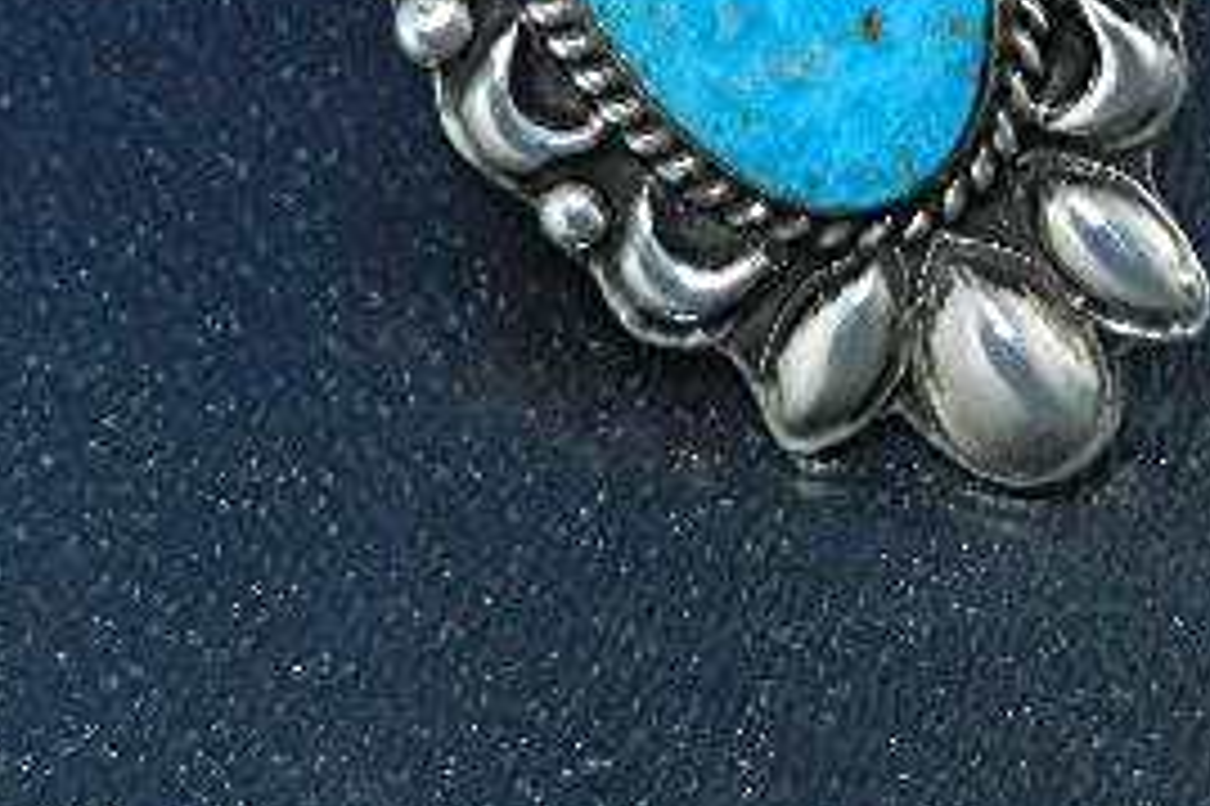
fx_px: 4904
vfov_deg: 9.2
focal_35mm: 146
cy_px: -212
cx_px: 810
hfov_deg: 14.0
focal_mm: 10.6
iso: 800
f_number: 8
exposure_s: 1/30
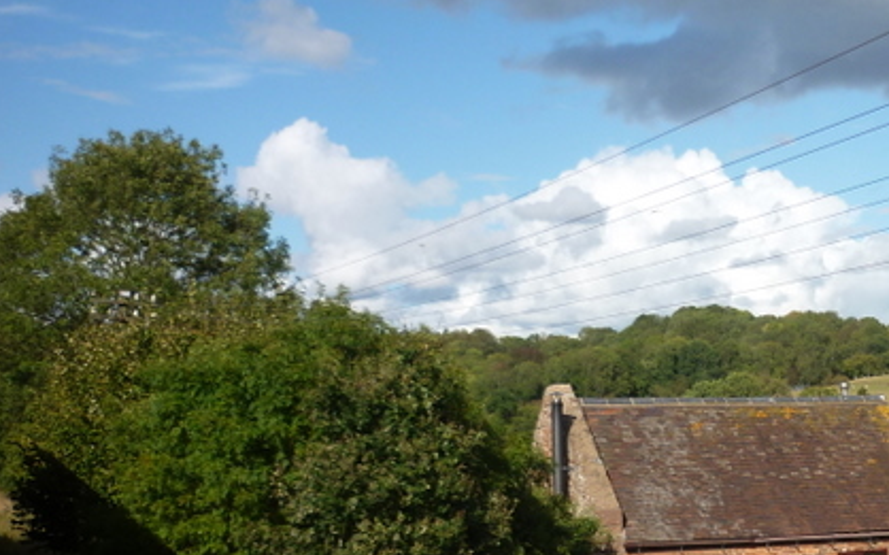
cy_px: 502
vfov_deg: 19.1
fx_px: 1623
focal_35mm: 67
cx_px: 804
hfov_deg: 29.4
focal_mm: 5.5
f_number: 8
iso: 80
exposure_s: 1/200
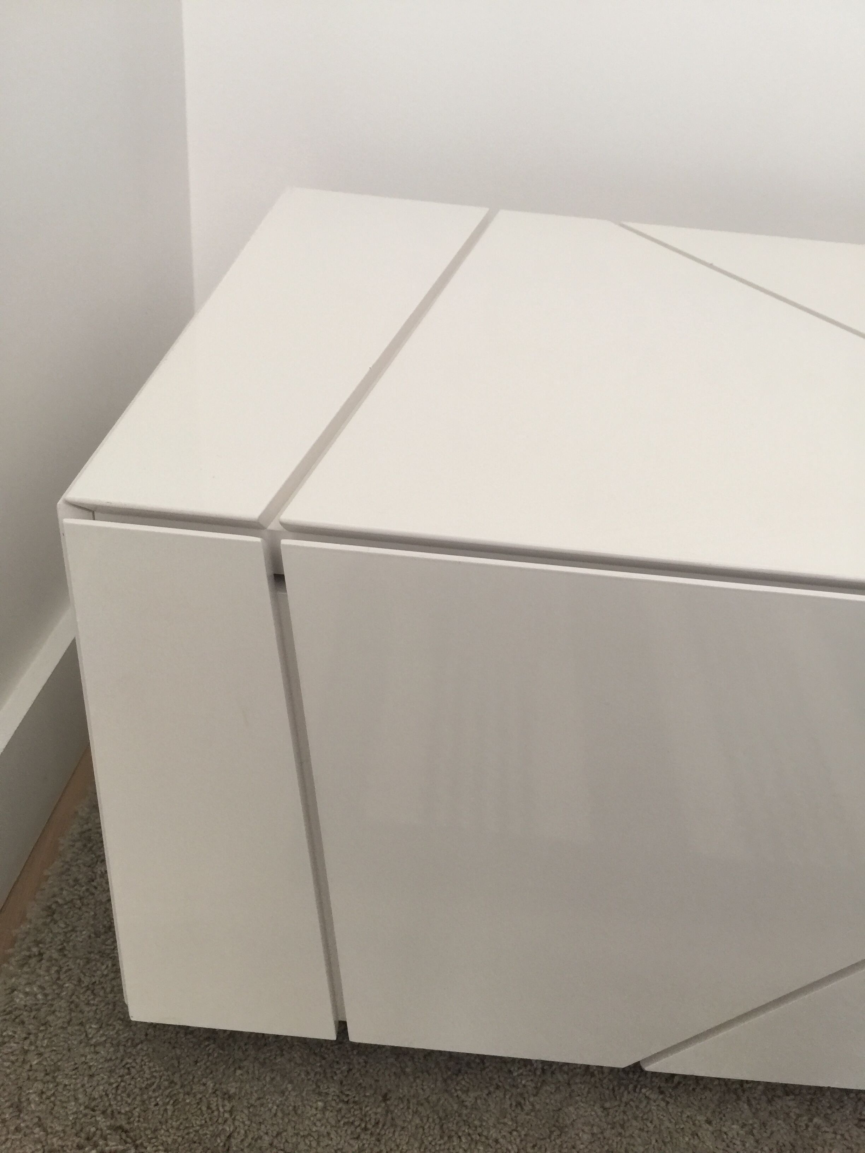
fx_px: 966
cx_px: 432
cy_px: 576
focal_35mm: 29
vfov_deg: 61.7
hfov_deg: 48.2
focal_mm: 4.15
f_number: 2.2
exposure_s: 1/33
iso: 50
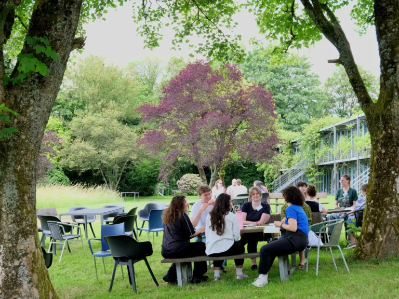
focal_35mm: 60
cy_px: 150
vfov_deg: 24.4
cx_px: 200
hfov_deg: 32.2
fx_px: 692
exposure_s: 1/50
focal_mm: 30
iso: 200
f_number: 6.3
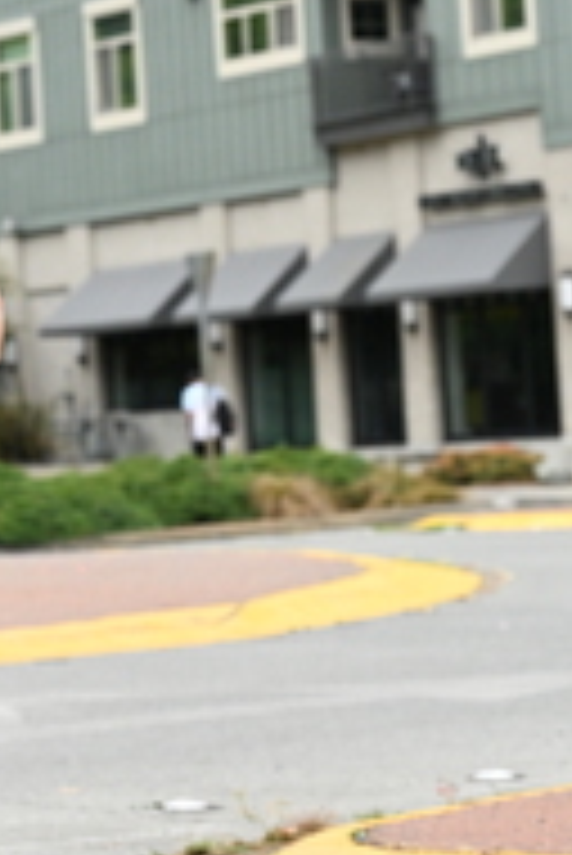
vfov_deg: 13.1
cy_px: 94
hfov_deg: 8.7
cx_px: -196
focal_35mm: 156
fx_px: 3711
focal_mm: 54
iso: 1600
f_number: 4
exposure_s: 1/800
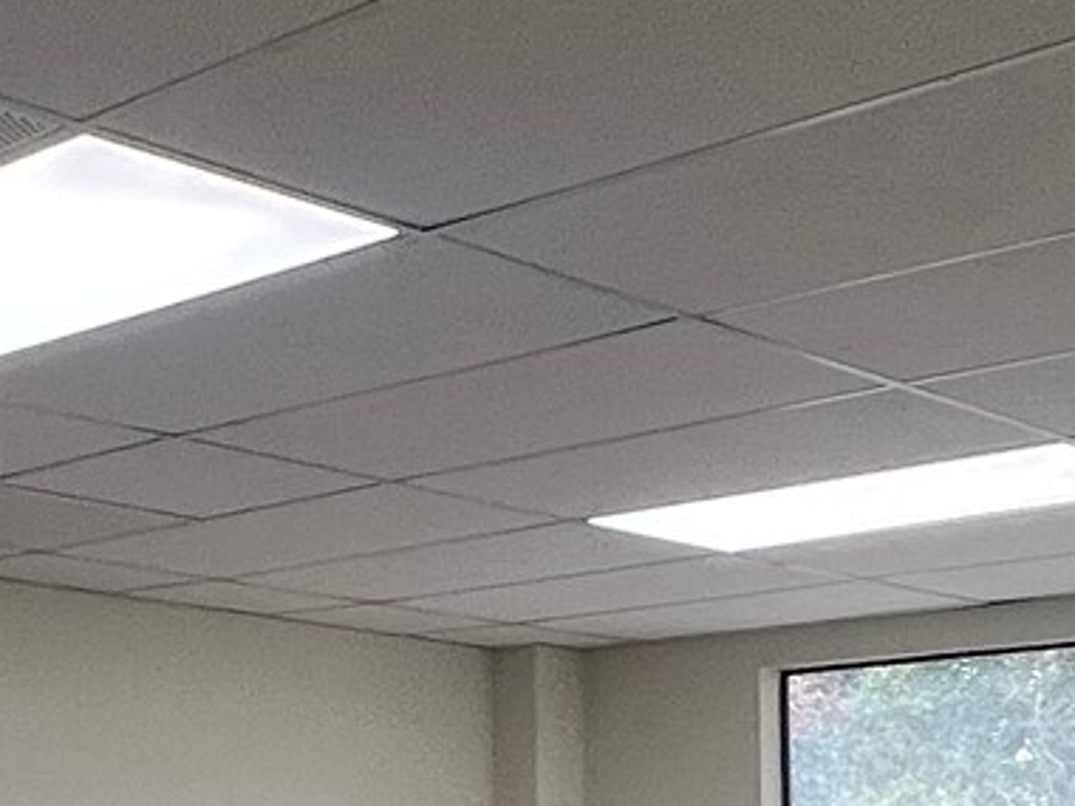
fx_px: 2174
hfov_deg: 27.4
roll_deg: -0.4
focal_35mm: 70
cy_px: 684
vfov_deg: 20.7
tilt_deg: +5.5
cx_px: 260
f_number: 1.8
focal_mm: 1.57
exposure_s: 1/120
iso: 64
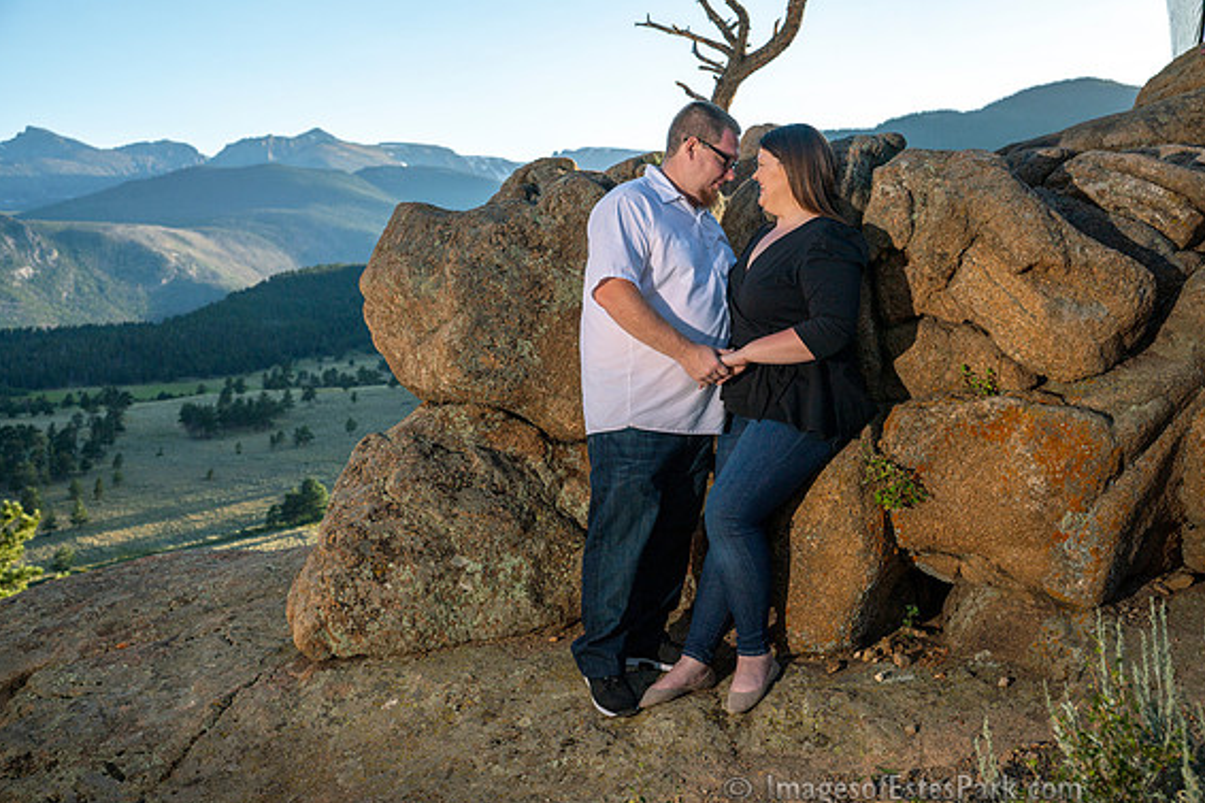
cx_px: 609
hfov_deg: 47.4
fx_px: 1372
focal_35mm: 41
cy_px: 406
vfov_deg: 32.6
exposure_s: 1/800
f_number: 5
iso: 160
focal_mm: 40
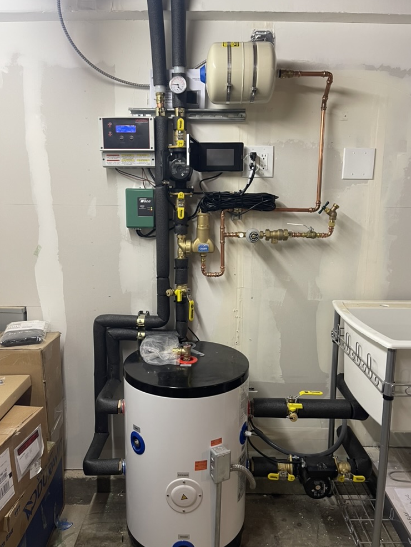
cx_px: 210
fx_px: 427
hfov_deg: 51.4
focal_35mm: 27
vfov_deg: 65.3
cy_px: 280
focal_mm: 5.1
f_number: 1.6
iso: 200
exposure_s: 1/60
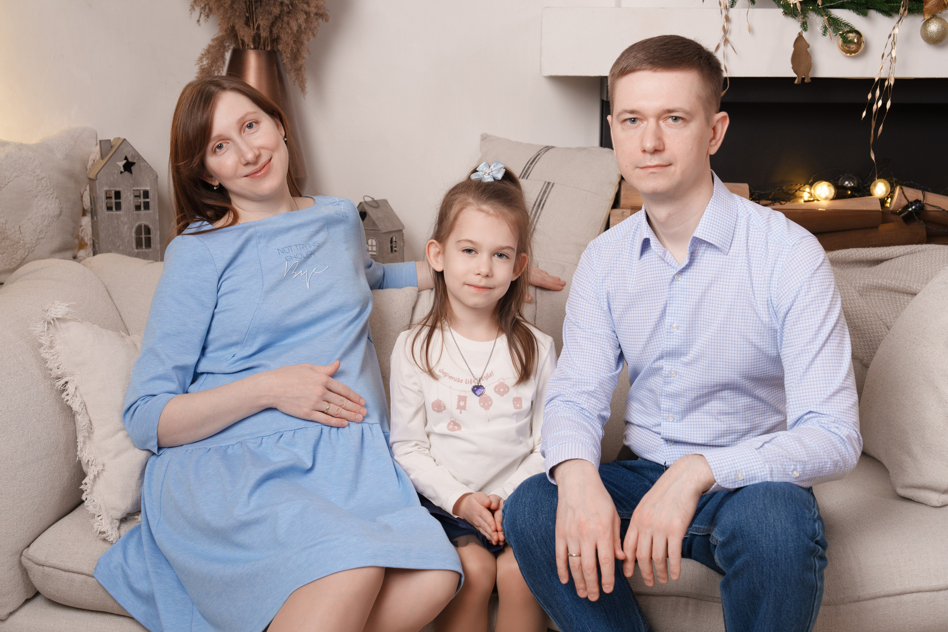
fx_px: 1264
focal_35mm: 48
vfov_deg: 28.1
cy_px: 316
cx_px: 474
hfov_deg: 41.1
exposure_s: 1/30
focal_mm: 48
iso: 320
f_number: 5.6
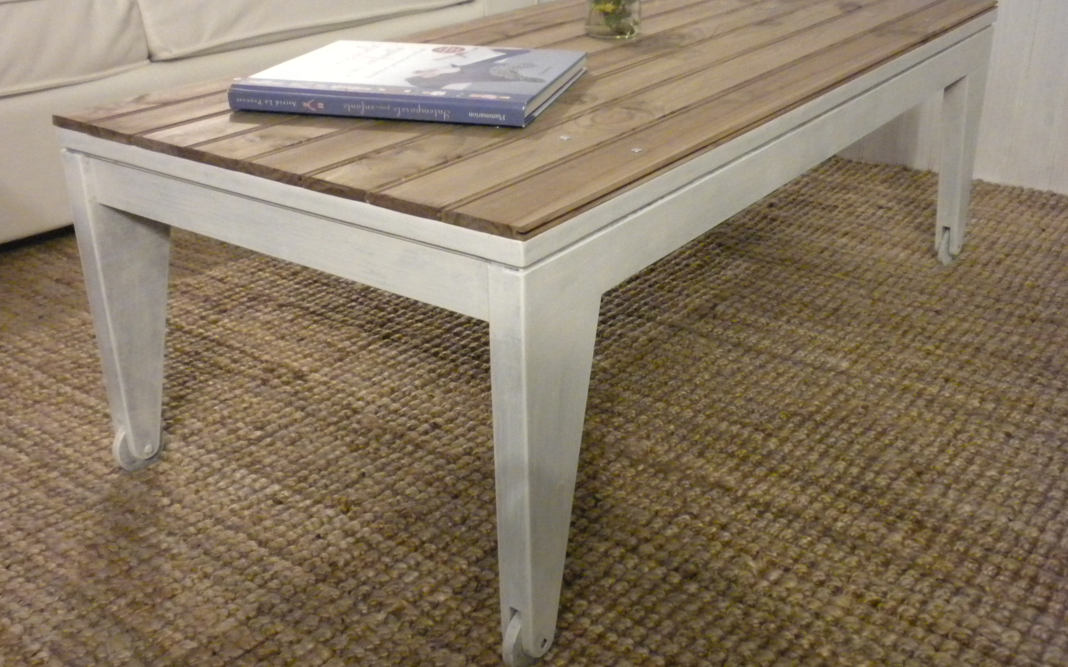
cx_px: 528
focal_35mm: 40
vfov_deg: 32.0
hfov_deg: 49.3
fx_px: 1164
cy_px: 302
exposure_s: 1/8
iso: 800
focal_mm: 6.6
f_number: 3.5
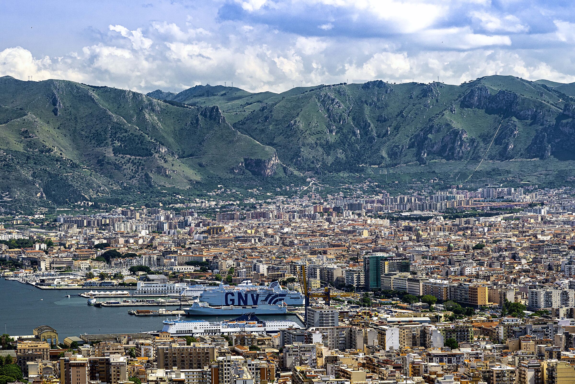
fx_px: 1677
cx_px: 288
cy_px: 192
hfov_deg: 19.5
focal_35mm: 105
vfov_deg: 13.0
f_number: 10
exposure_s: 1/500
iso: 800
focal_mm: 105
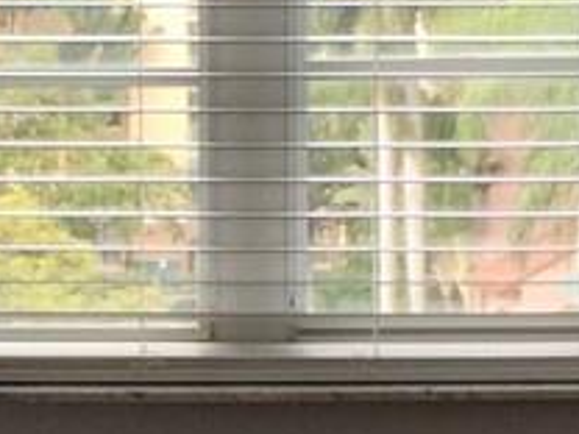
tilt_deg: -9.2
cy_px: 473
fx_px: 3730
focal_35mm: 223
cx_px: 148
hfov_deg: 8.9
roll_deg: -0.8
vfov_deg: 6.6
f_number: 2.2
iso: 32
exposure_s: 1/120
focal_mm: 4.15
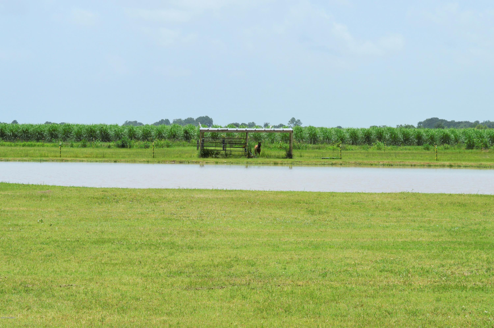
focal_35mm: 82
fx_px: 1131
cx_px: 247
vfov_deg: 16.5
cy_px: 164
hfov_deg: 24.6
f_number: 11
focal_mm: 55
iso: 250
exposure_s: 1/500
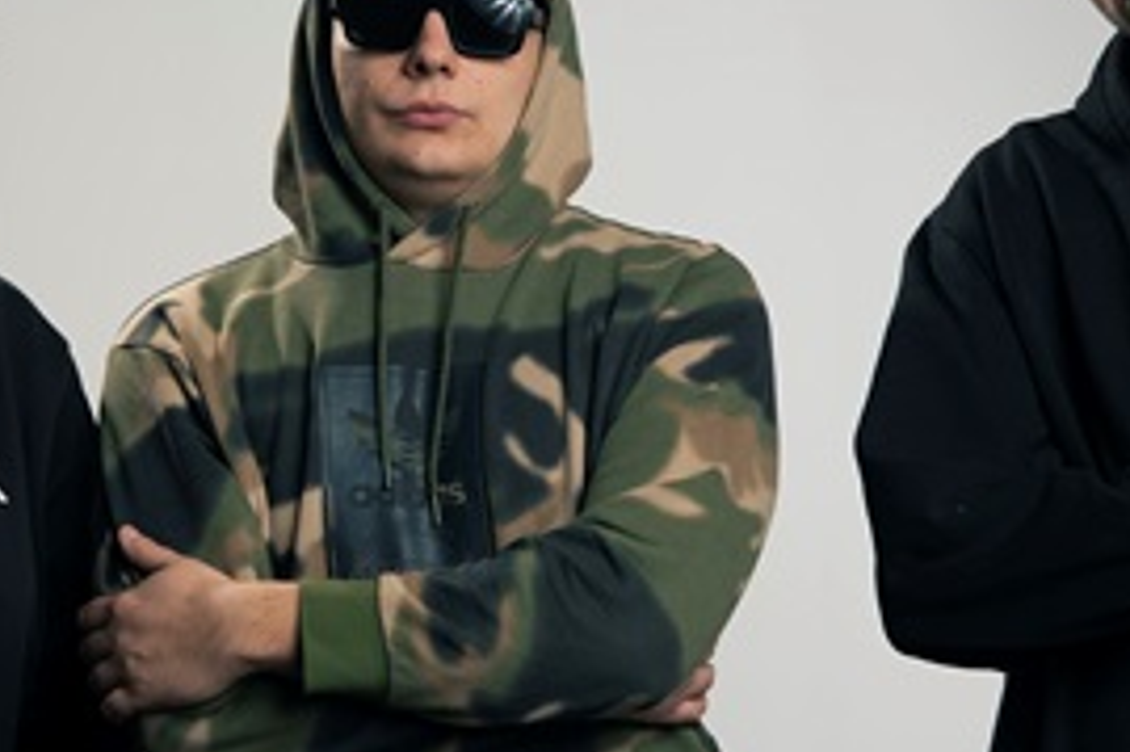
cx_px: 487
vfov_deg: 9.6
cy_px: 439
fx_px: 4486
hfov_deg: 14.4
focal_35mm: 143
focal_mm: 60
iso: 100
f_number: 4
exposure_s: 1/100
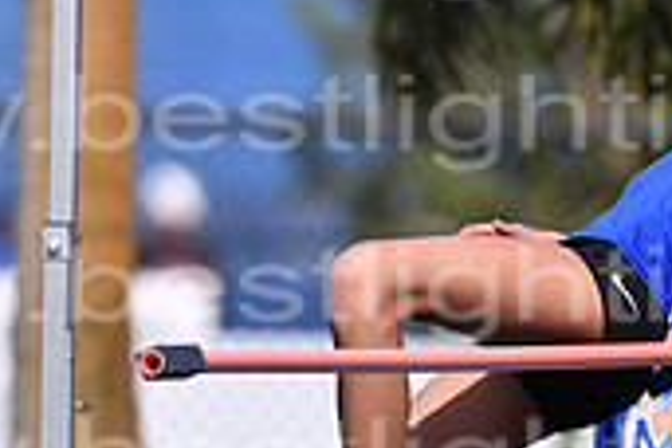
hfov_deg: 1.3
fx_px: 28520
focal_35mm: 1528
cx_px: 593
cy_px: 552
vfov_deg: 0.9
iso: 400
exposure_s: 1/8000
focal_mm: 300
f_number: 4
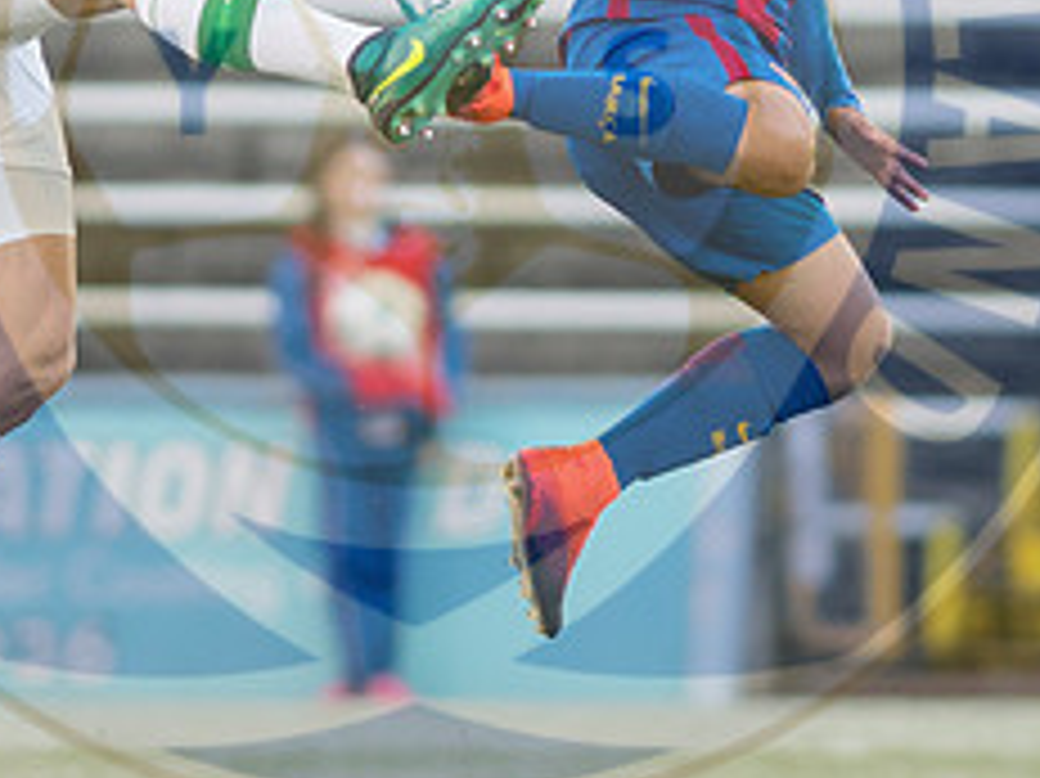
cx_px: 410
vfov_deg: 1.4
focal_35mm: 1087
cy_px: 52
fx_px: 32641
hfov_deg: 1.8
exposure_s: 1/1000
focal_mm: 300
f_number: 3.2
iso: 800
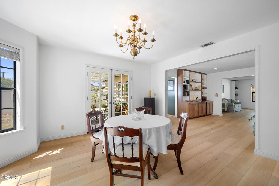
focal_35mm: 15
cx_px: 140
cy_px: 93
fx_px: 116
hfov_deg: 100.4
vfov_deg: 77.3
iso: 125
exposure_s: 1/8
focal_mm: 15
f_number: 8
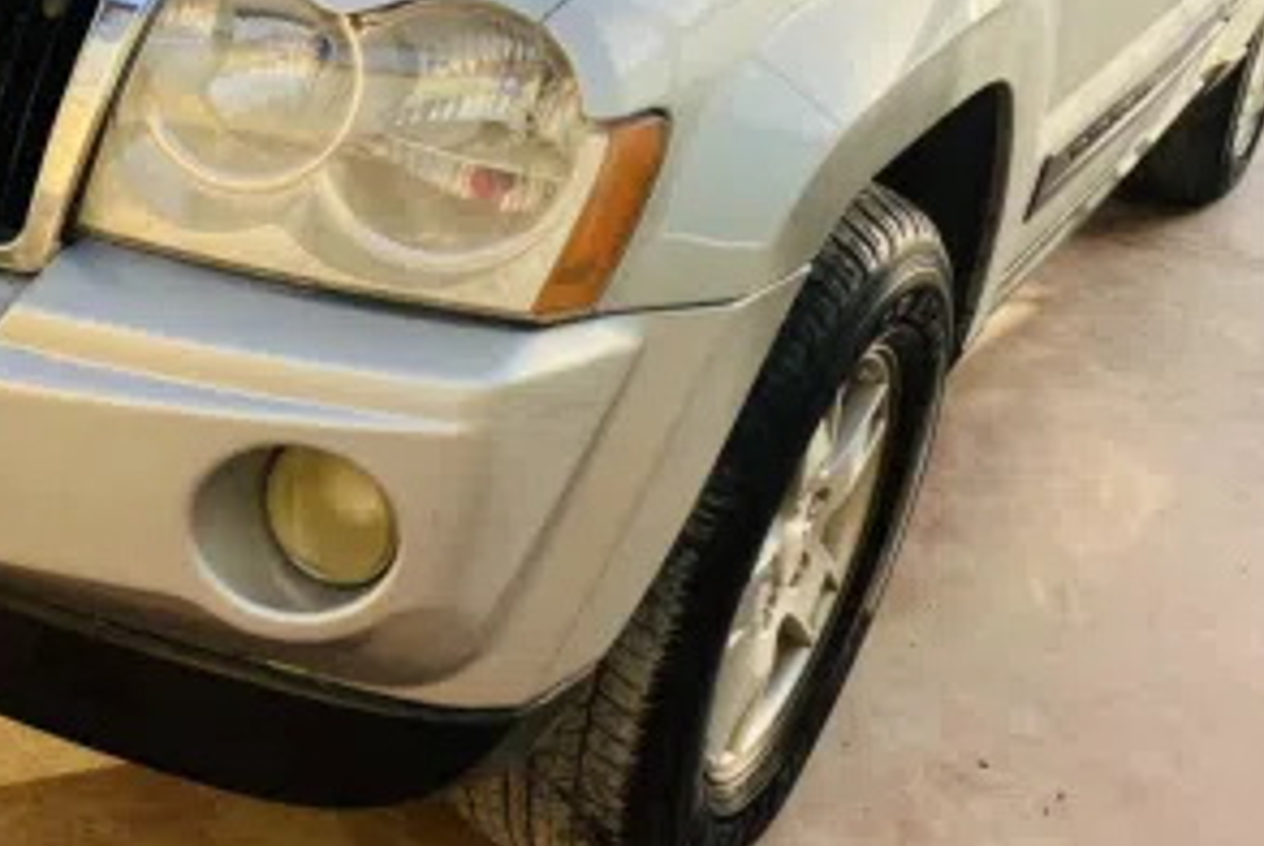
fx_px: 2074
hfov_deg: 33.4
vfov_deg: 22.5
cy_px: 95
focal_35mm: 59
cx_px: 354
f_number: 1.8
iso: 32
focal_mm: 4.25
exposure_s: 1/469
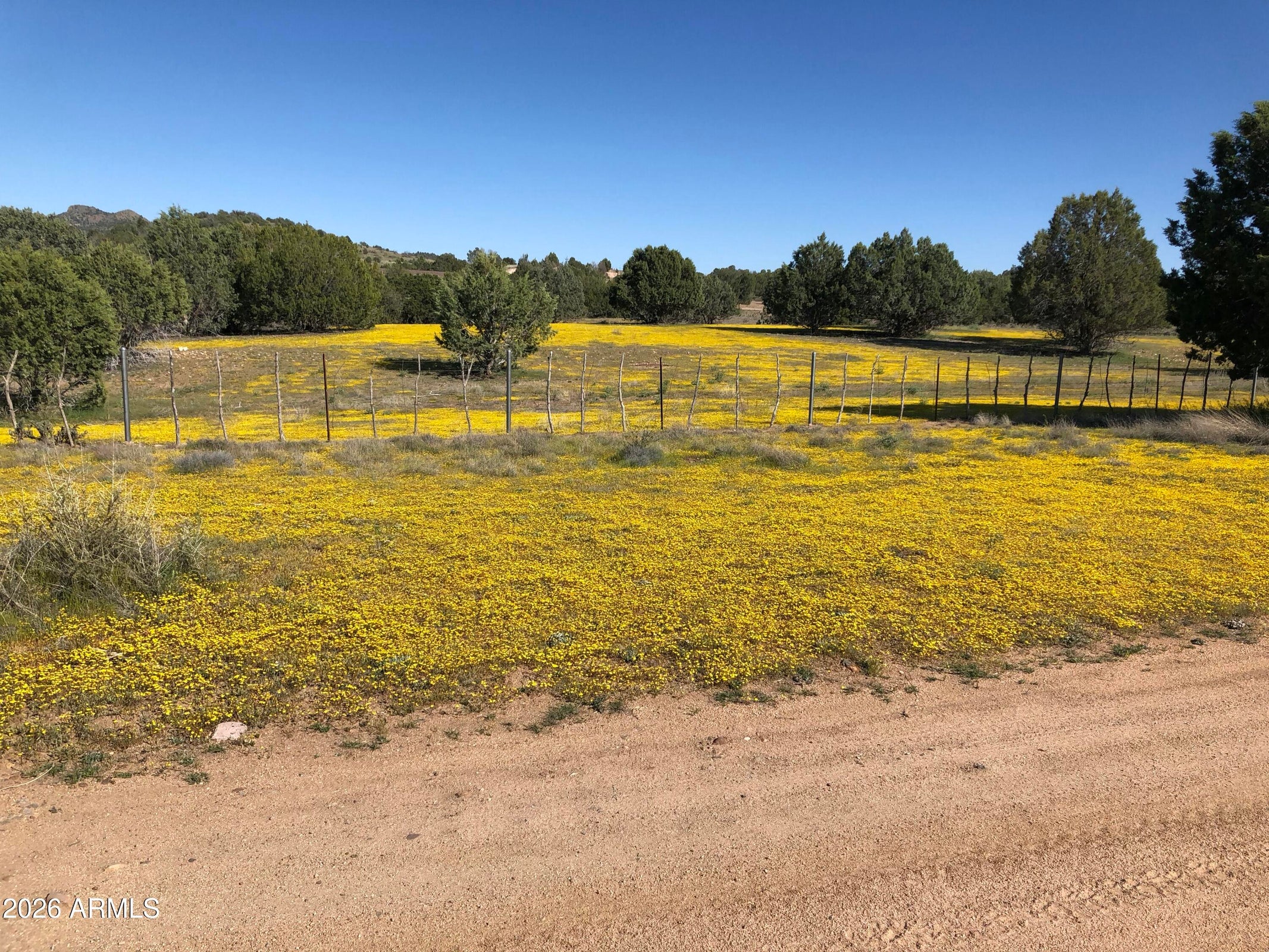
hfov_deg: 63.4
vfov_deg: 49.7
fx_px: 1027
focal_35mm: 28
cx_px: 634
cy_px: 476
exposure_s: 1/2404
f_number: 1.8
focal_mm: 3.99
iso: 20
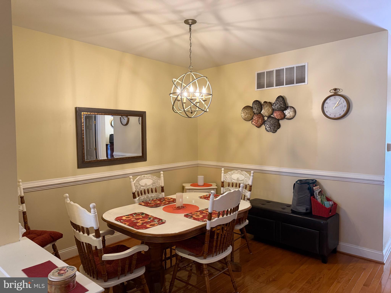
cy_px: 146
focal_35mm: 24
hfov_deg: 71.6
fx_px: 271
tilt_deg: -2.5
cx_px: 196
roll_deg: +0.1
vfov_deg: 56.8
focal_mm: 6.76
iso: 400
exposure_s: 1/60
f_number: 1.78
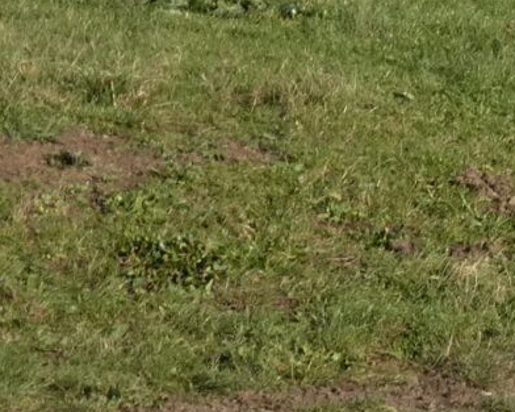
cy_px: -562
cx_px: 1280
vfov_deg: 2.7
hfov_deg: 3.3
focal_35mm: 574
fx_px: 8742
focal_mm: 16
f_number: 4.7
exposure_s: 1/400
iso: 80
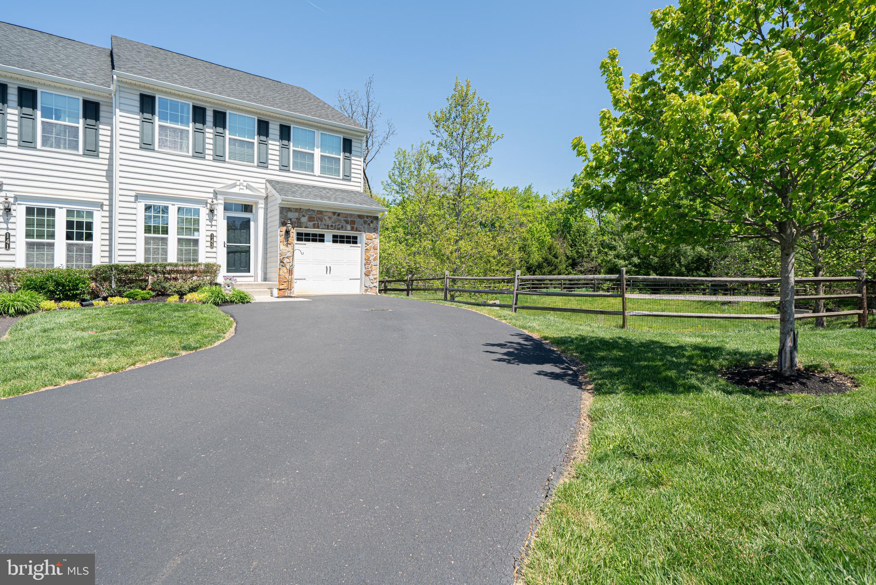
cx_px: 438
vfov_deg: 70.5
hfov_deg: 93.3
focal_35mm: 17
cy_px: 292
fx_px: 414
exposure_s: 1/250
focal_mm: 17
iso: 100
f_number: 7.1
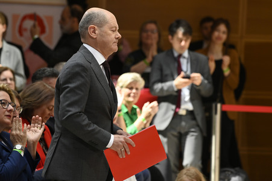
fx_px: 1661
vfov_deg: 6.2
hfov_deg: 9.4
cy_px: 90
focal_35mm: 220
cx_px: 136
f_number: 5.6
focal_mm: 220
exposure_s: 1/1600
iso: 2500
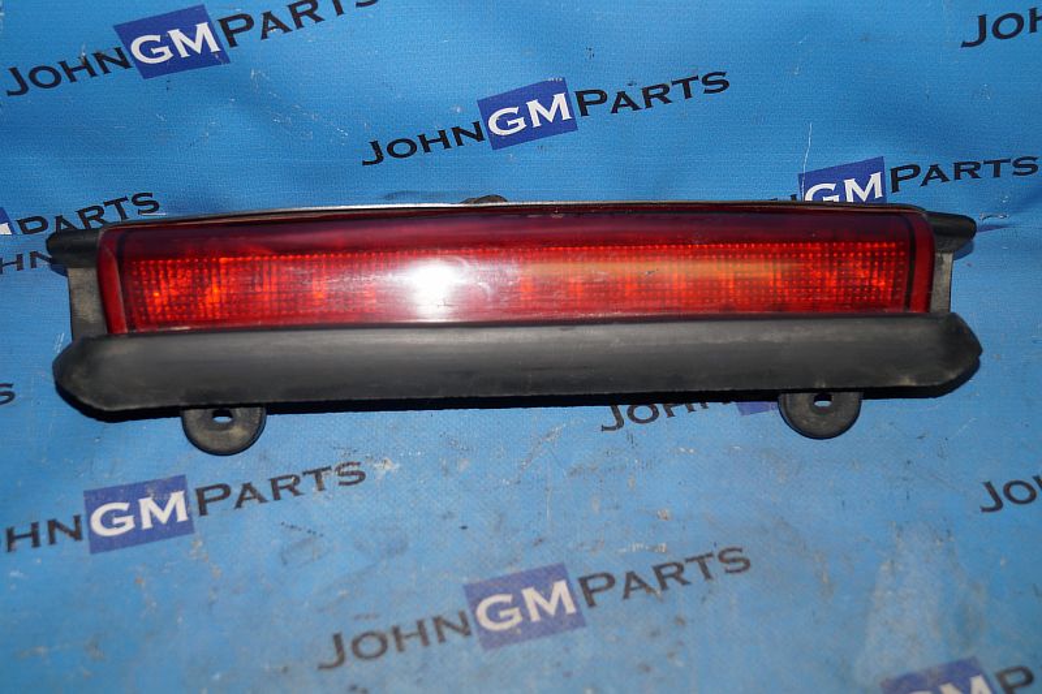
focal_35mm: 45
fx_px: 1302
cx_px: 521
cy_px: 347
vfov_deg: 29.9
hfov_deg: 43.6
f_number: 4.5
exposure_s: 1/60
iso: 400
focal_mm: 30
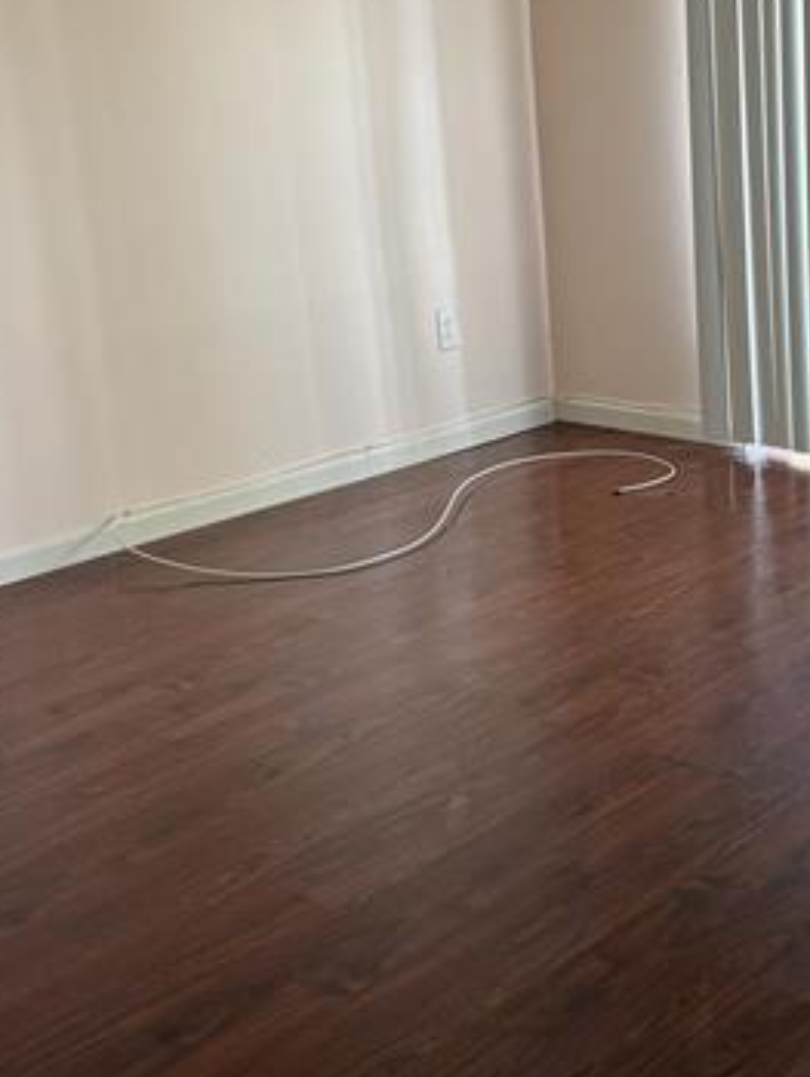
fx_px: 1776
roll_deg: +2.8
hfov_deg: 25.4
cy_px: 446
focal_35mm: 57
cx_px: 619
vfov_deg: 33.7
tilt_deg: -13.6
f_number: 1.6
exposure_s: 1/60
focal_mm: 5.96
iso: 200
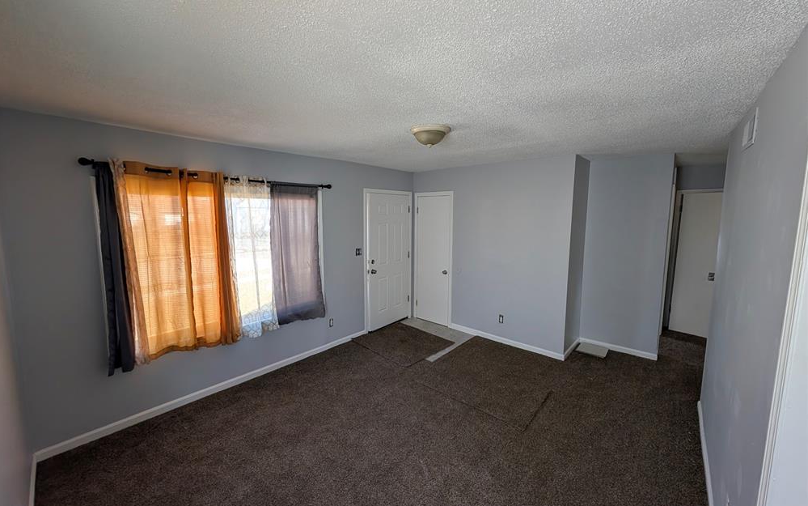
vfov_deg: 82.8
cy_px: 245
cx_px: 396
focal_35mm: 13
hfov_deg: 109.3
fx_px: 286
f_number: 1.7
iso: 54
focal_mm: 2.02
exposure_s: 1/152
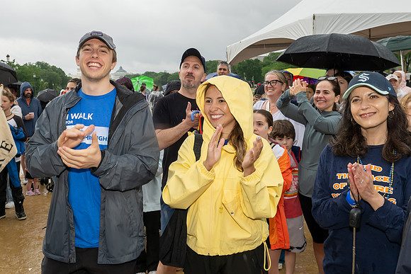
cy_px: 111
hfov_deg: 47.3
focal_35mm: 41
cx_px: 164
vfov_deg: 32.7
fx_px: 466
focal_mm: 23
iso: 500
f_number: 8
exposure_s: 1/250
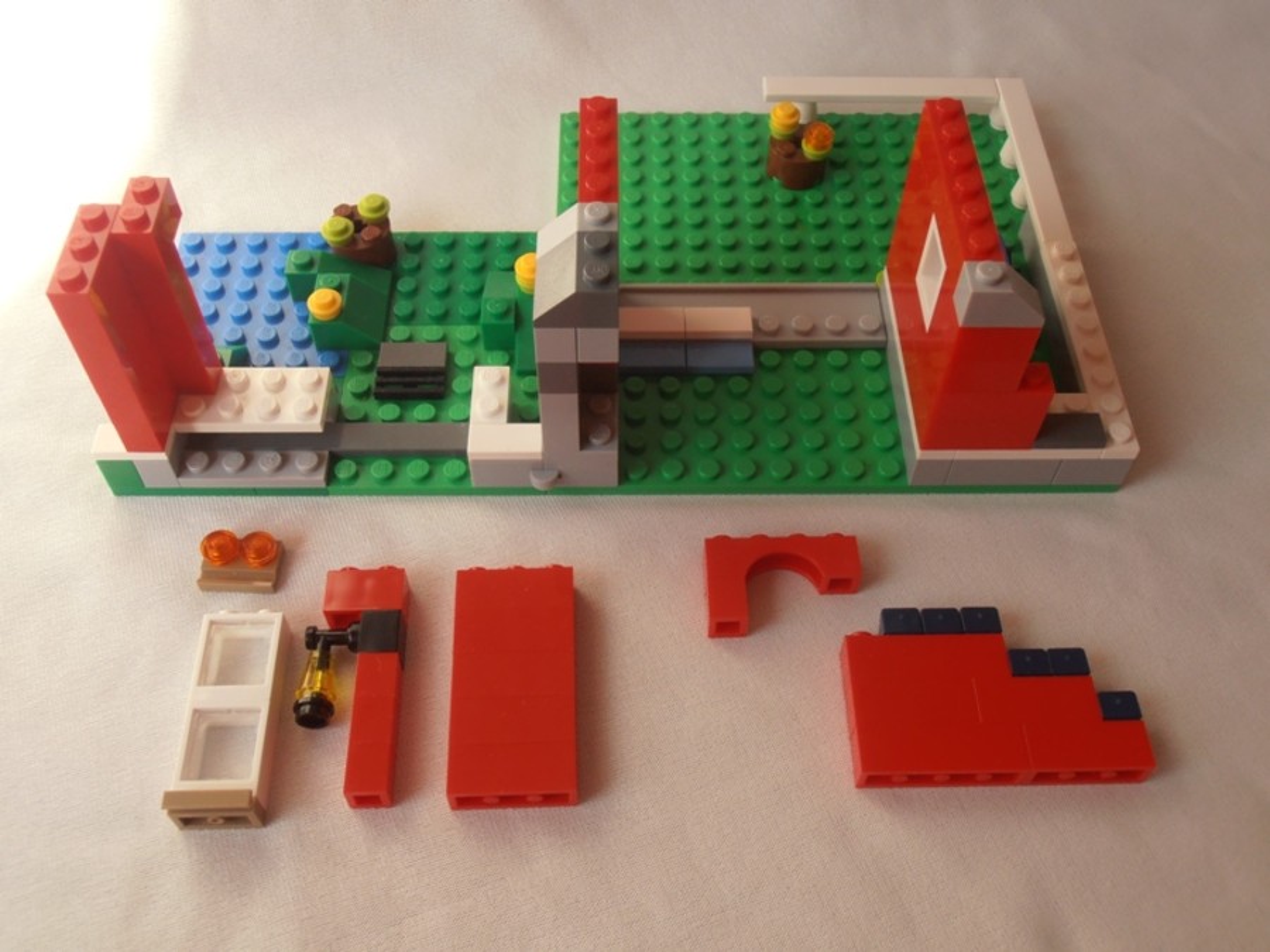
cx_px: 635
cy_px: 476
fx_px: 1357
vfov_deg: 38.7
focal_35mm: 37
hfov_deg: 50.1
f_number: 3.9
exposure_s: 1/200
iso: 80
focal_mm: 6.61
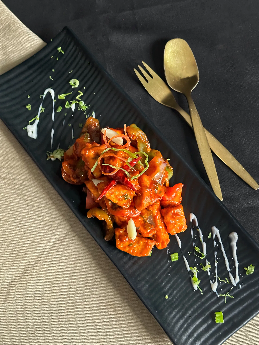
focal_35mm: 48
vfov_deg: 39.7
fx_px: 479
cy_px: 172
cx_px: 130
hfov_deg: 30.3
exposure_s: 1/33
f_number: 1.78
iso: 500
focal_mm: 6.86
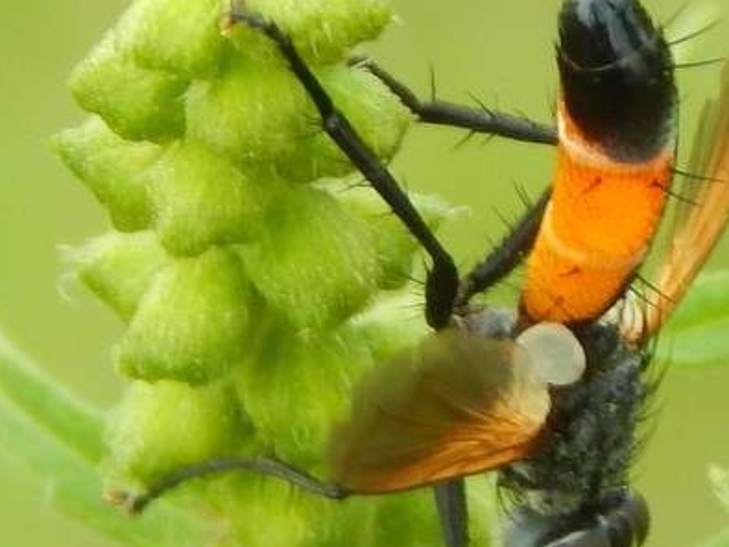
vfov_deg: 3.8
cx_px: 518
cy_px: 279
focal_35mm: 393
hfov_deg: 5.0
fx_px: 8274
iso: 125
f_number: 5.3
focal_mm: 32.8
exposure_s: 1/50
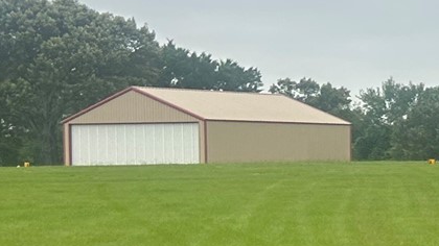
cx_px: 962
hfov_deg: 12.9
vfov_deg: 8.8
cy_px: 217
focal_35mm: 138
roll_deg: +0.1
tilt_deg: -2.7
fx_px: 1606
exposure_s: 1/687
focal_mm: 5.7
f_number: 1.5
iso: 50
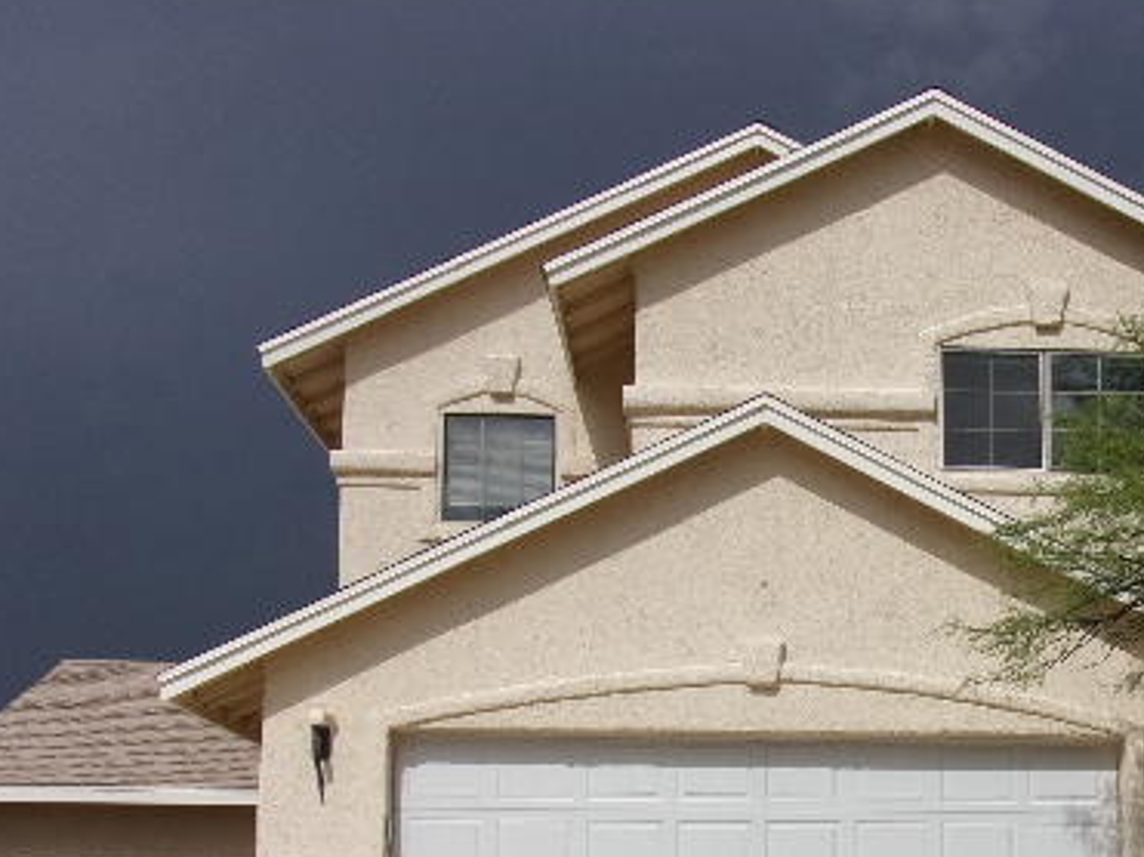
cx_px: 870
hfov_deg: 33.1
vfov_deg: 25.1
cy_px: 721
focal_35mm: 57
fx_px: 1883
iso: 80
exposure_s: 1/170
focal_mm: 5.9
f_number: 12.2
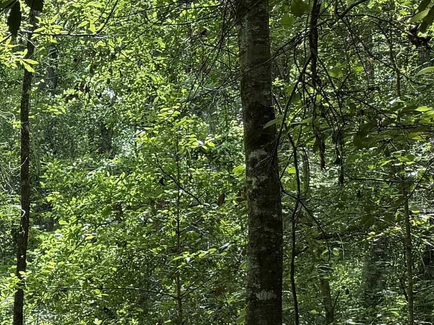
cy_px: 427
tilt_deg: +2.8
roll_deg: +0.8
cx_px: -316
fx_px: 1141
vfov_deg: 15.4
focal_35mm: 91
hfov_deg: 17.8
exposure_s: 1/440
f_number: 1.78
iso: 80
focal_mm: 6.76
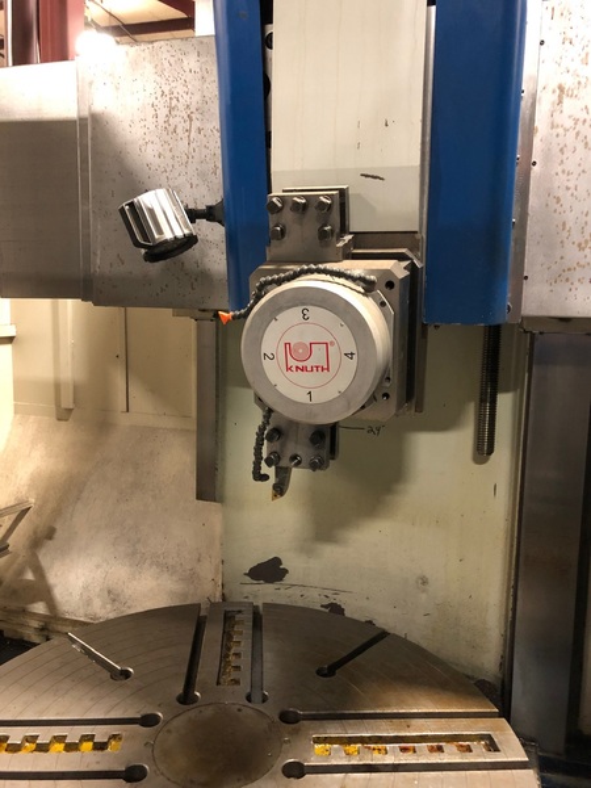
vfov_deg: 63.4
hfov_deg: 49.7
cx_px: 296
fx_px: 637
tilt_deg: -8.1
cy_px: 394
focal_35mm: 28
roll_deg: -0.5
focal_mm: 3.99
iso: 100
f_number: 1.8
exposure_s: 1/5
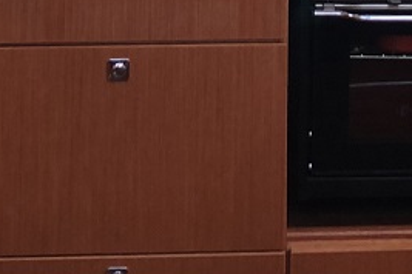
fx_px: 1499
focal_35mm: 131
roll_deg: -0.4
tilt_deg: -1.6
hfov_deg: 15.6
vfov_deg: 9.8
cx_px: 287
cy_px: -265
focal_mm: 4
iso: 25
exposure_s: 1/30
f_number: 1.8
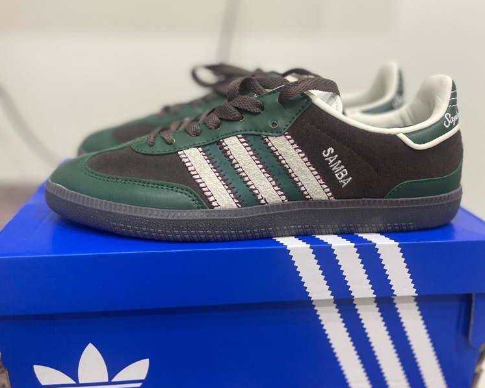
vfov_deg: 43.3
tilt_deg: -17.9
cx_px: 243
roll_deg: -1.1
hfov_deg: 52.8
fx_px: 488
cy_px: 214
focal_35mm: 34
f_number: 1.6
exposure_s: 1/60
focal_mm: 4.2
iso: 200
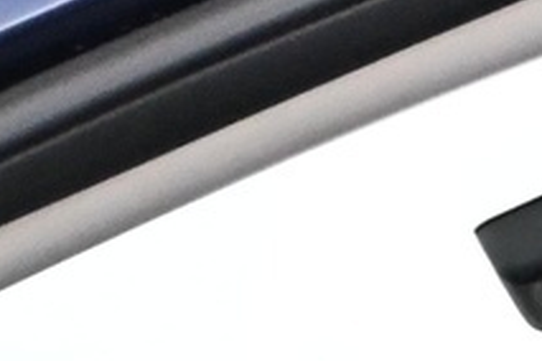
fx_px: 3518
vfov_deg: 5.5
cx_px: 1117
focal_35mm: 234
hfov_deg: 8.3
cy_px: 1164
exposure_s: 1/60
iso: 5000
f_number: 3.8
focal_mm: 20.5
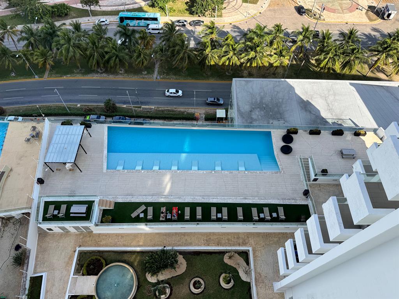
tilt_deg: -57.1
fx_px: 277
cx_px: 200
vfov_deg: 56.8
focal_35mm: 24
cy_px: 150
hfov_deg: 71.6
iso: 80
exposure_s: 1/2105
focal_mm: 6.76
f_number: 1.78
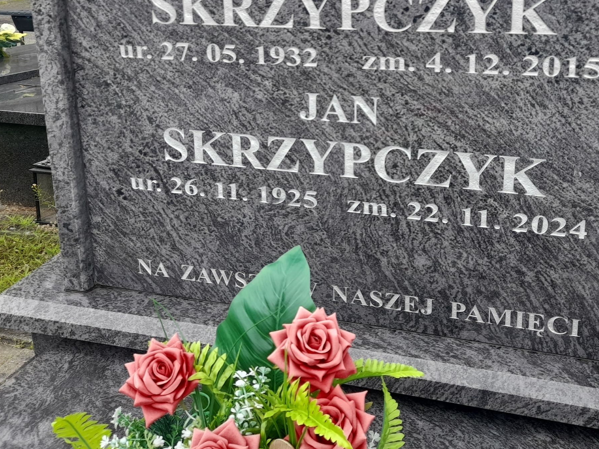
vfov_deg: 36.2
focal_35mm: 39
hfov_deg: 47.4
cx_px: 374
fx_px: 675
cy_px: 129
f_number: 2
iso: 20
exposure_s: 1/223
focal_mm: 4.6
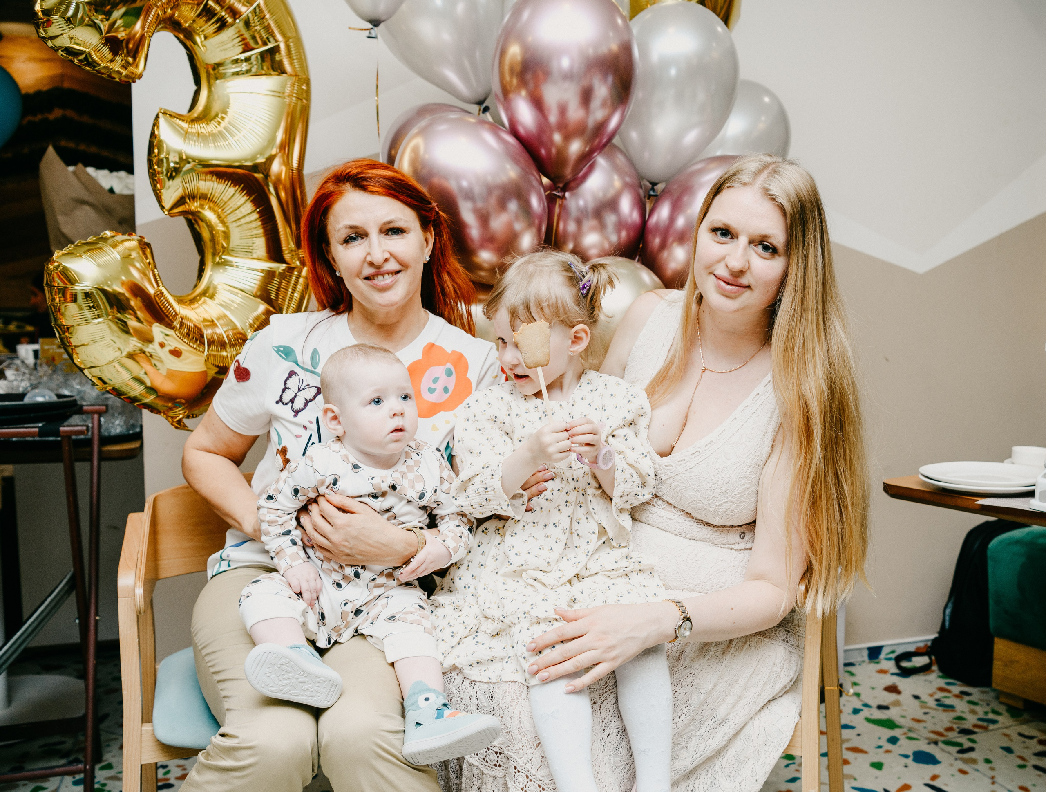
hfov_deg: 51.4
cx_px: 601
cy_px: 407
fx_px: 1082
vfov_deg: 40.2
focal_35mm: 36
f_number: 3.5
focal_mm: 29
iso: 125
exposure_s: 1/160
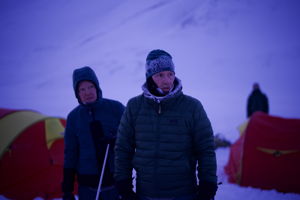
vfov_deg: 27.0
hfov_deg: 39.6
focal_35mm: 50
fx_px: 417
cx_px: 150
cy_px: 100
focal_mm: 50
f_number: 1.4
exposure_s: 1/100
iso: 500
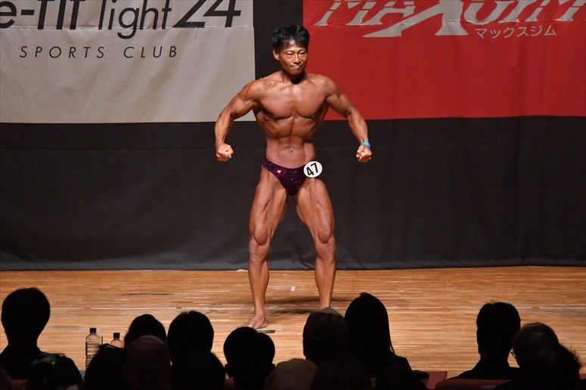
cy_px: 195
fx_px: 4149
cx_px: 293
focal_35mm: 255
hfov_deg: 8.1
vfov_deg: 5.4
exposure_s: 1/400
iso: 10000
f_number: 5.6
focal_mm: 170
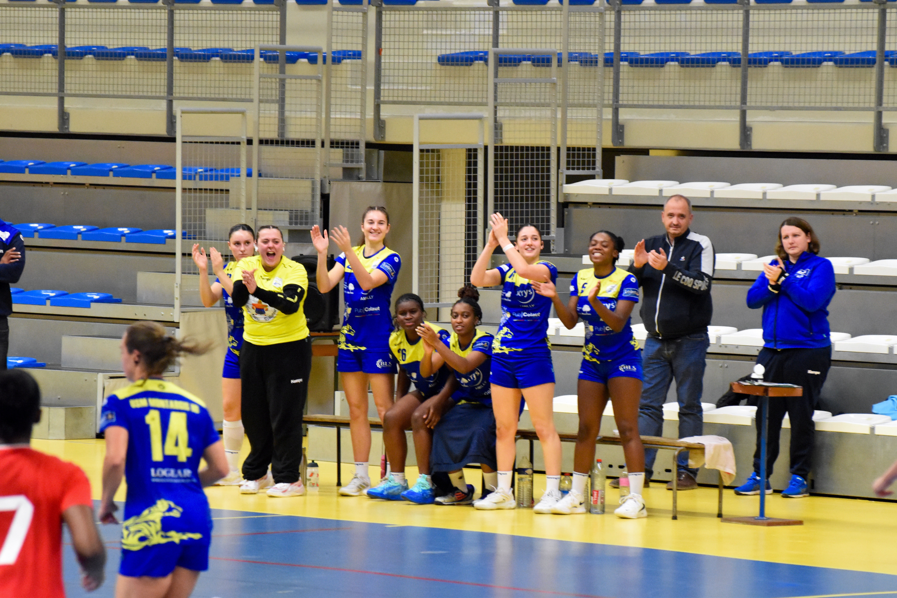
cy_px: 299
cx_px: 448
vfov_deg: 5.9
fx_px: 5793
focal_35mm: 232
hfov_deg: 8.9
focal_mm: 155
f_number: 4.8
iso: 5000
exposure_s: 1/200
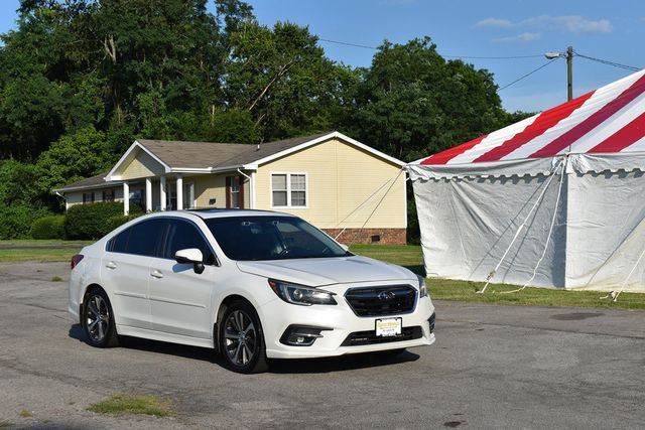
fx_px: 1129
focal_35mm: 63
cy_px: 215
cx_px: 322
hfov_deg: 31.9
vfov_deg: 21.6
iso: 100
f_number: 9
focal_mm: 42
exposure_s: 1/320
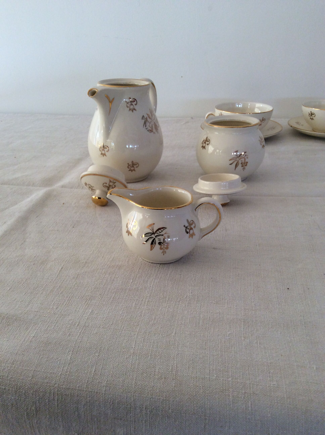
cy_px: 218
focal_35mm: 32
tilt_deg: -26.4
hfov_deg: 44.1
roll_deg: +0.1
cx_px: 162
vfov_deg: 56.9
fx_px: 402
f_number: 2.4
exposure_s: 1/100
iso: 50
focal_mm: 3.3
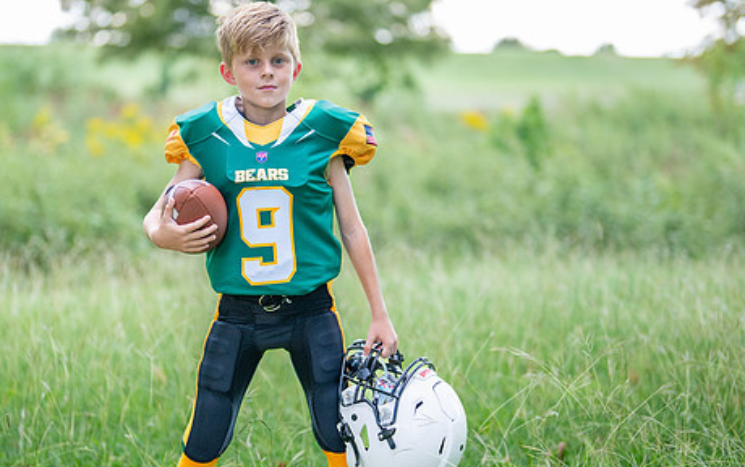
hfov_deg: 26.1
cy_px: 247
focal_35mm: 79
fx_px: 1605
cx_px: 301
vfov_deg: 16.5
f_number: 1.2
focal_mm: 50
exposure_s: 1/1600
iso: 320
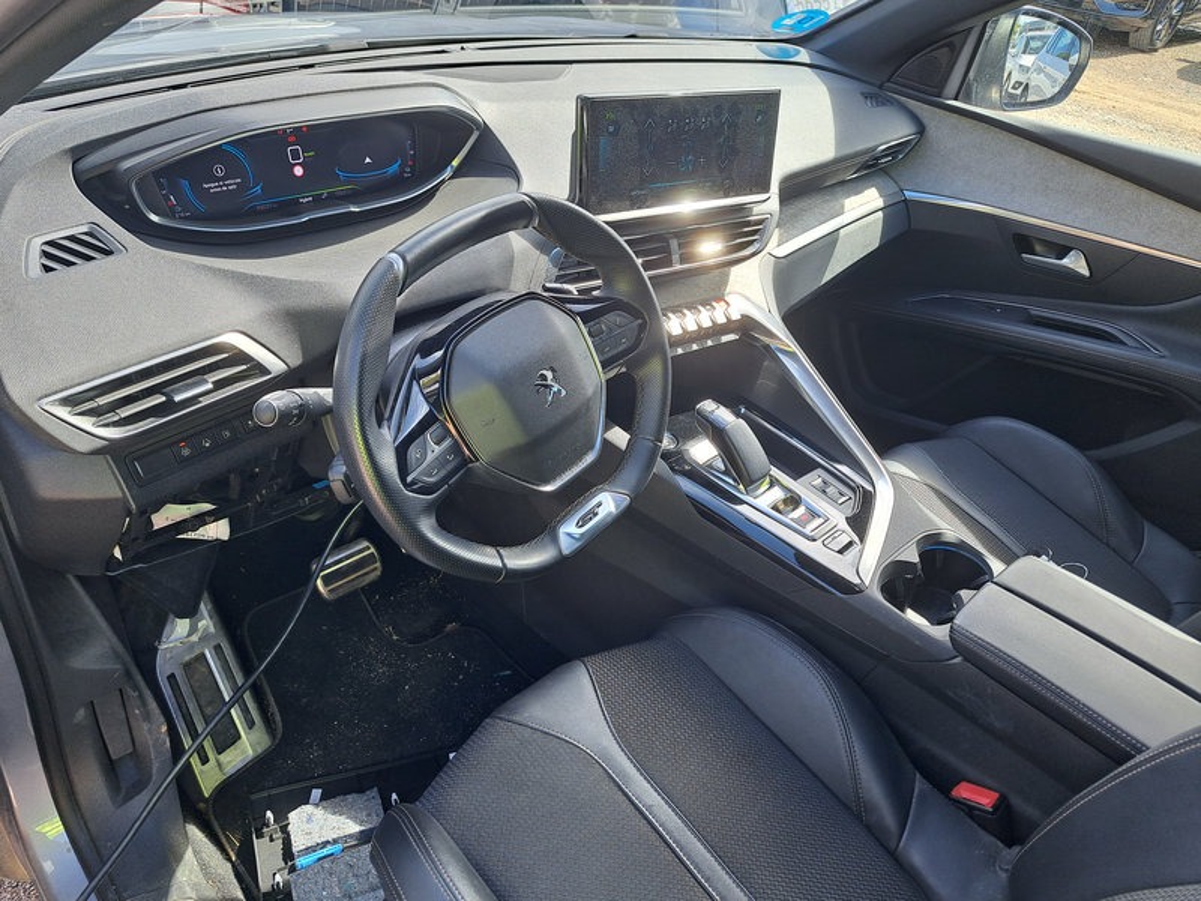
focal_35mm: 24
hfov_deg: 71.6
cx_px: 600
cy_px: 450
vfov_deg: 56.8
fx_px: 833
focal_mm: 5.23
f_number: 1.8
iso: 50
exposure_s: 1/159
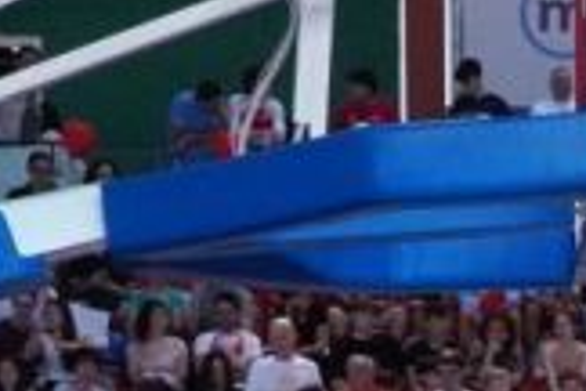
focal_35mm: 222
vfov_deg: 6.0
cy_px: 840
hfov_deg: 9.0
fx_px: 3613
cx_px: 922
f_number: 9
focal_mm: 30
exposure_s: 1/320
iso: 5000
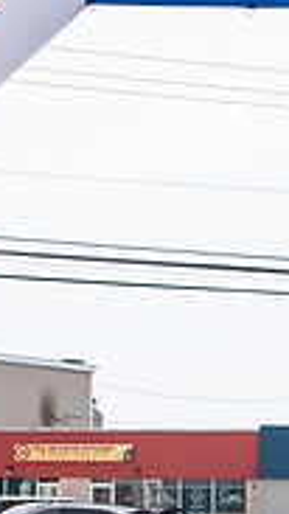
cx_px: 449
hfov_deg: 6.5
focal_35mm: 184
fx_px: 2506
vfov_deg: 11.6
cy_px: 479
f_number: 4
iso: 800
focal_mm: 35
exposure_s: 1/4000
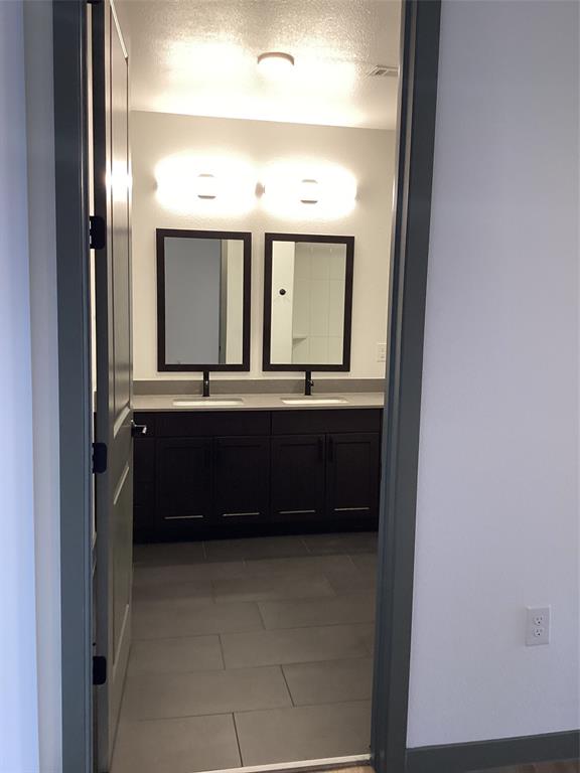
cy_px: 386
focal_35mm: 31
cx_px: 290
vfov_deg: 58.4
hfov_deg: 45.4
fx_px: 693
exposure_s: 1/60
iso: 125
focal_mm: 3.3
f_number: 2.4
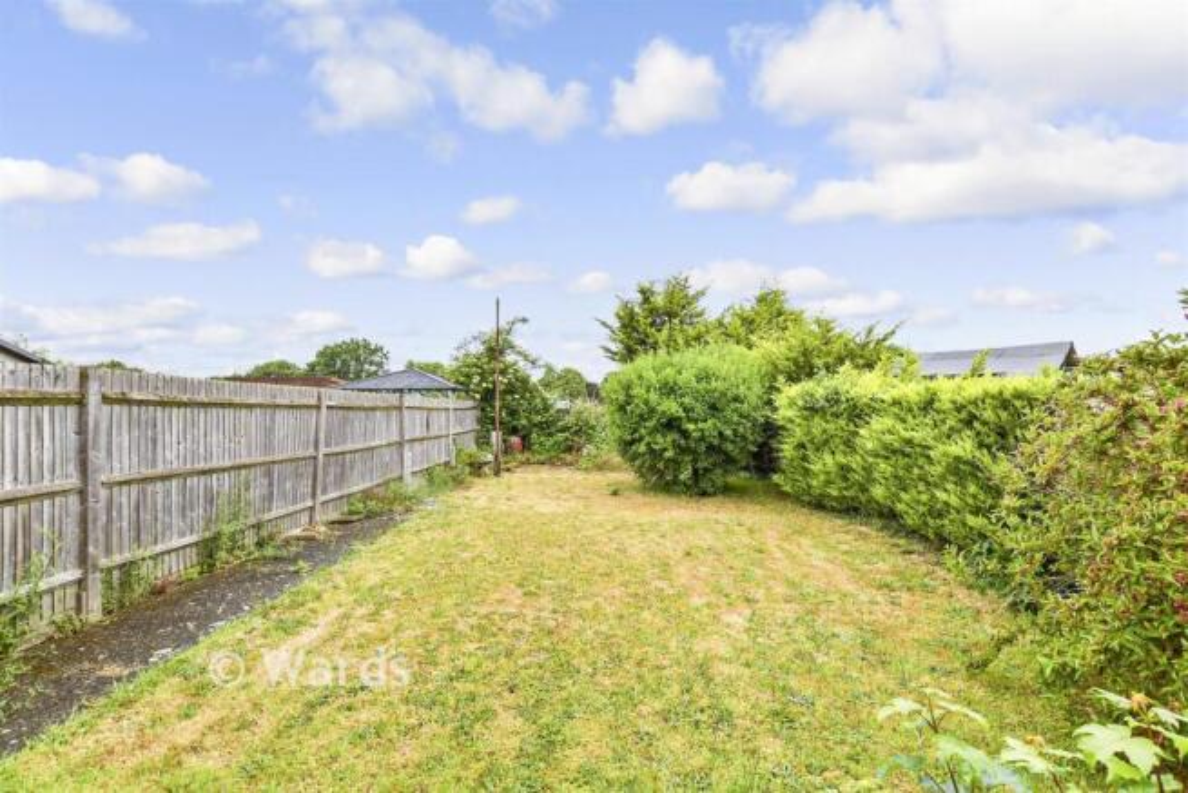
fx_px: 495
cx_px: 594
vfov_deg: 77.4
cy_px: 396
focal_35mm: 15
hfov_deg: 100.4
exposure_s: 1/400
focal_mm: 10
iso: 320
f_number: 8
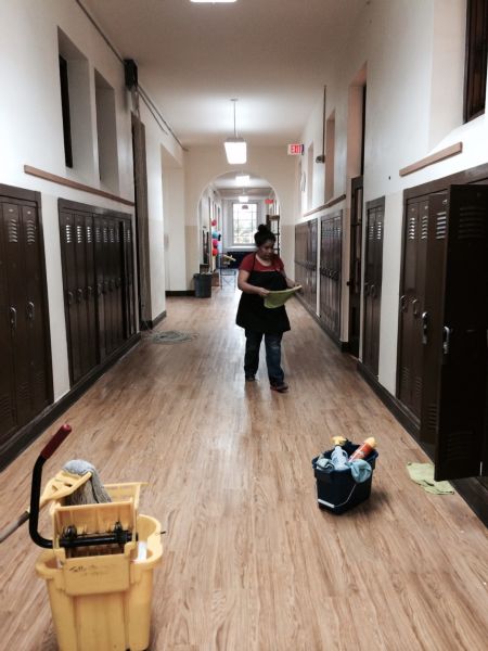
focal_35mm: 30
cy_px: 326
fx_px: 564
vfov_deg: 60.0
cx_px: 244
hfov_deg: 46.8
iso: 160
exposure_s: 1/30
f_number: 2.2
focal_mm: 4.12
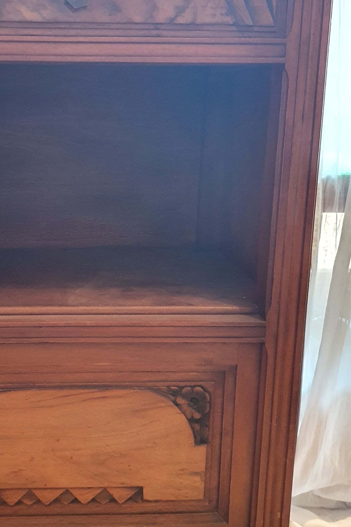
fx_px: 687
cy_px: 252
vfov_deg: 41.9
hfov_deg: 28.0
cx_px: 64
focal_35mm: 47
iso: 400
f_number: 1.5
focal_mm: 4.32
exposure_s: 1/50
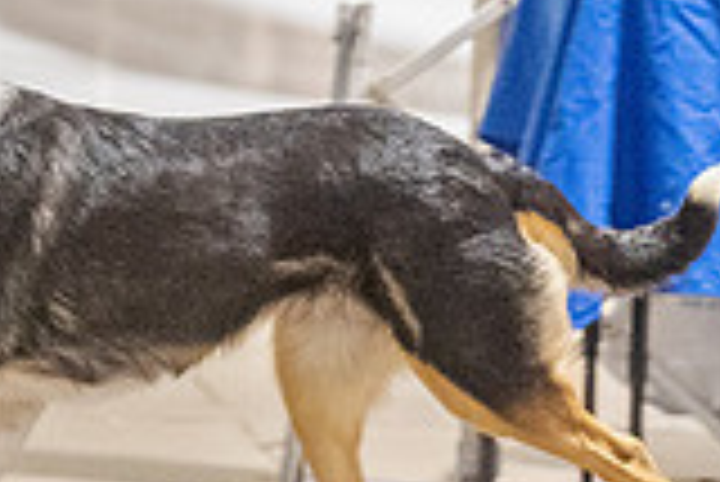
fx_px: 11410
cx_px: -247
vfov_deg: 2.4
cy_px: -68
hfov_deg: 3.6
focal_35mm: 570
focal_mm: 135
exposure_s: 1/400
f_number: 3.2
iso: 6400
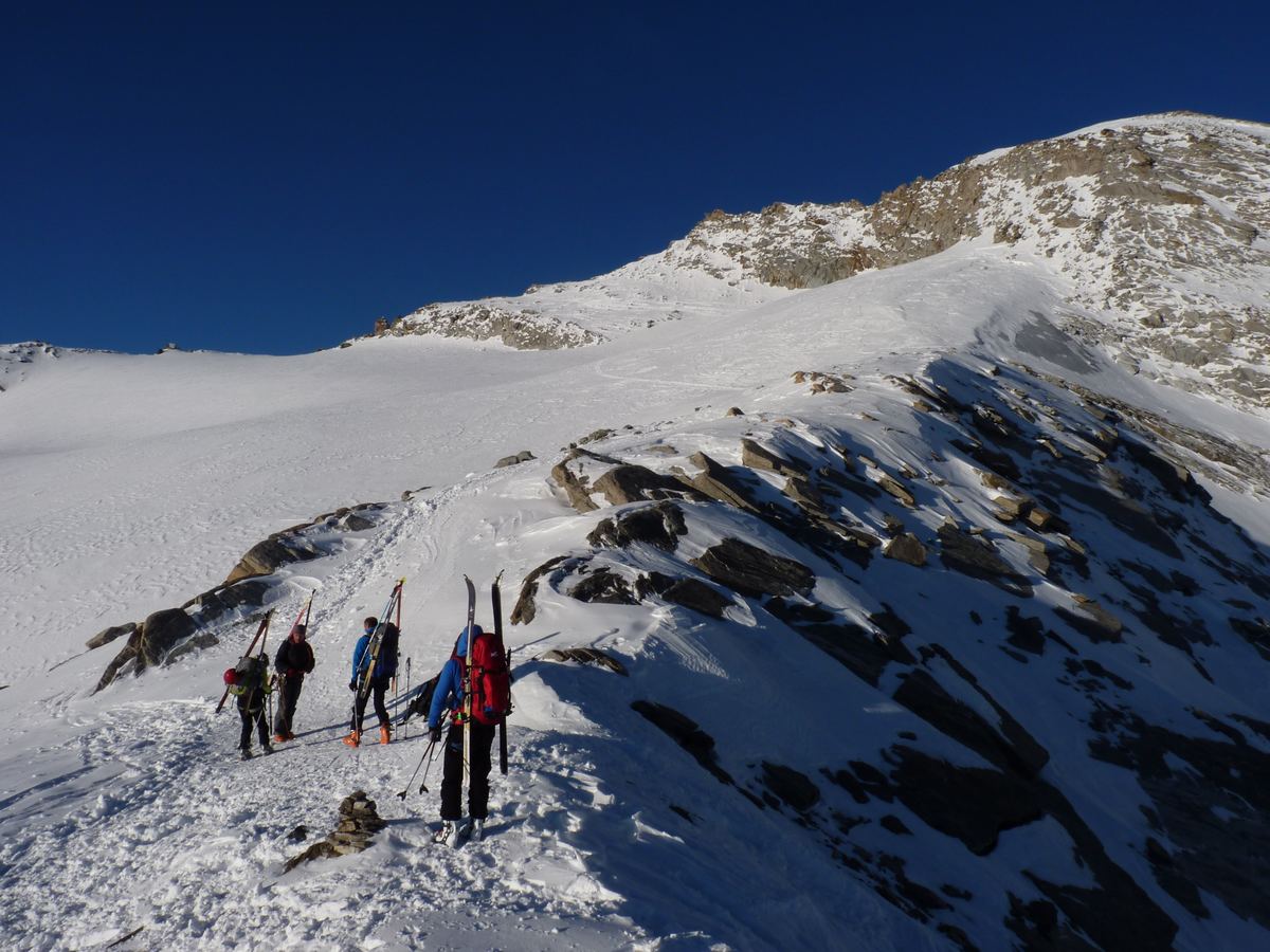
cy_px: 476
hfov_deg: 65.3
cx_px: 635
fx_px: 991
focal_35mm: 27
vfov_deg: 51.4
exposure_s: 1/500
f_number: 6.3
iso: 80
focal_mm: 4.8
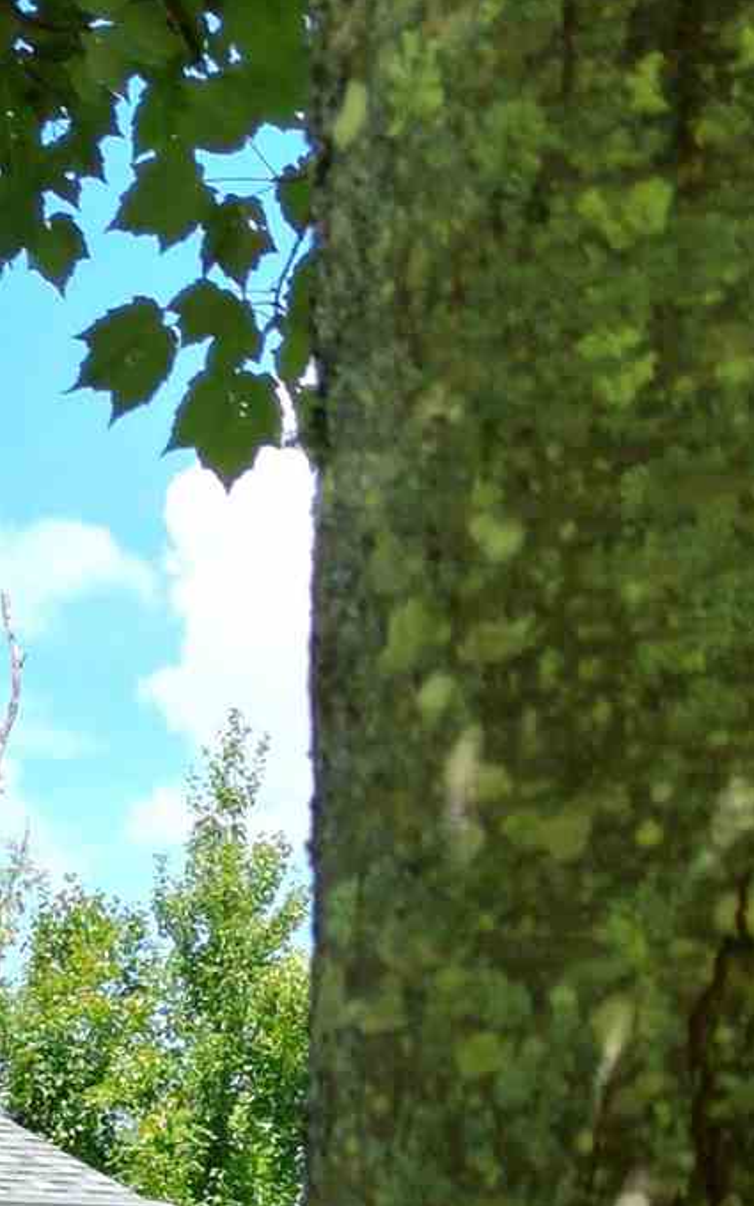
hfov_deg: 11.1
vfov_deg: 16.6
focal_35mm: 115
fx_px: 3781
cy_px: 1781
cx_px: -231
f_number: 1.7
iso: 100
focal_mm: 6.72
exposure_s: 1/1500
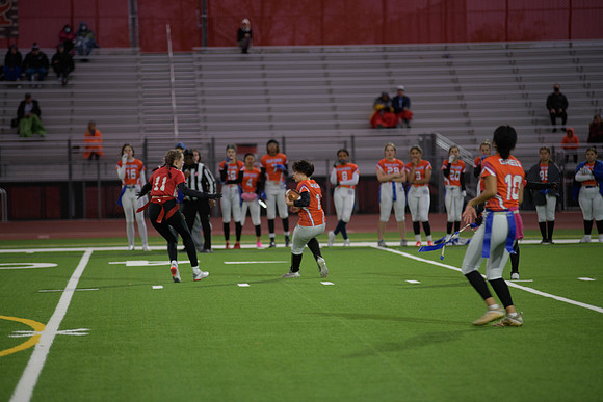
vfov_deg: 8.1
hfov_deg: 12.1
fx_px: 2848
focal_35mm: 170
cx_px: 302
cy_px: 201
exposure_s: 1/200
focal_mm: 170
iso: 500
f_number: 2.8
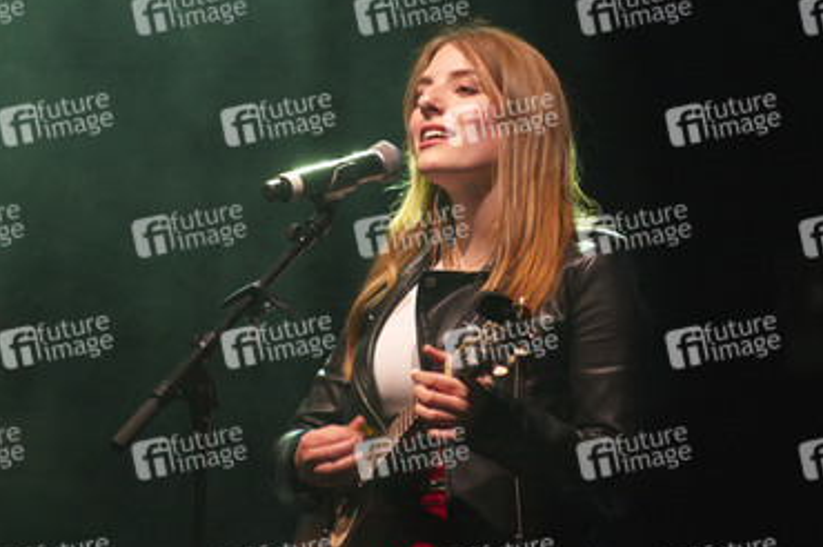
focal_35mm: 244
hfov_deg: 8.4
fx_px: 5573
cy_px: 287
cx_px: 442
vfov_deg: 5.6
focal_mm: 200
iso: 3200
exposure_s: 1/160
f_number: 2.8
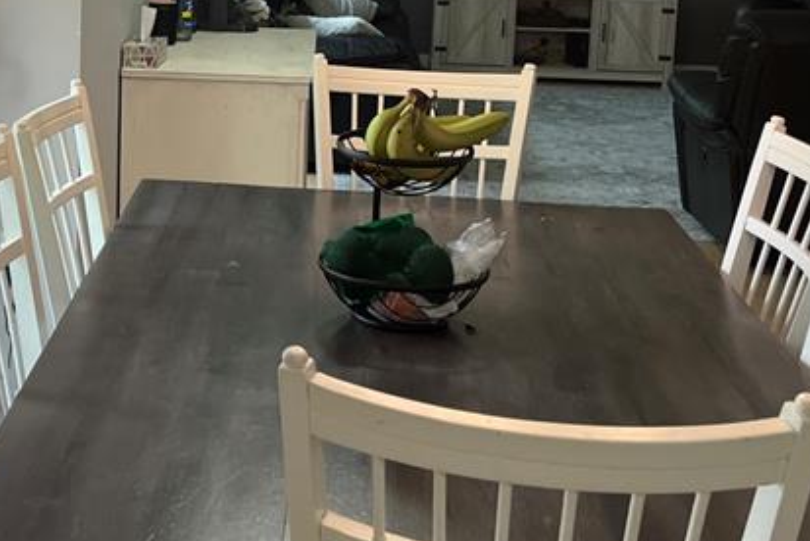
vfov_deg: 19.9
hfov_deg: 29.0
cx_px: 102
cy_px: 39
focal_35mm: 67
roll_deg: -1.3
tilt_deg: -7.9
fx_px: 1509
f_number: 1.6
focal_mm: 5.1
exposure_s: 1/60
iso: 80
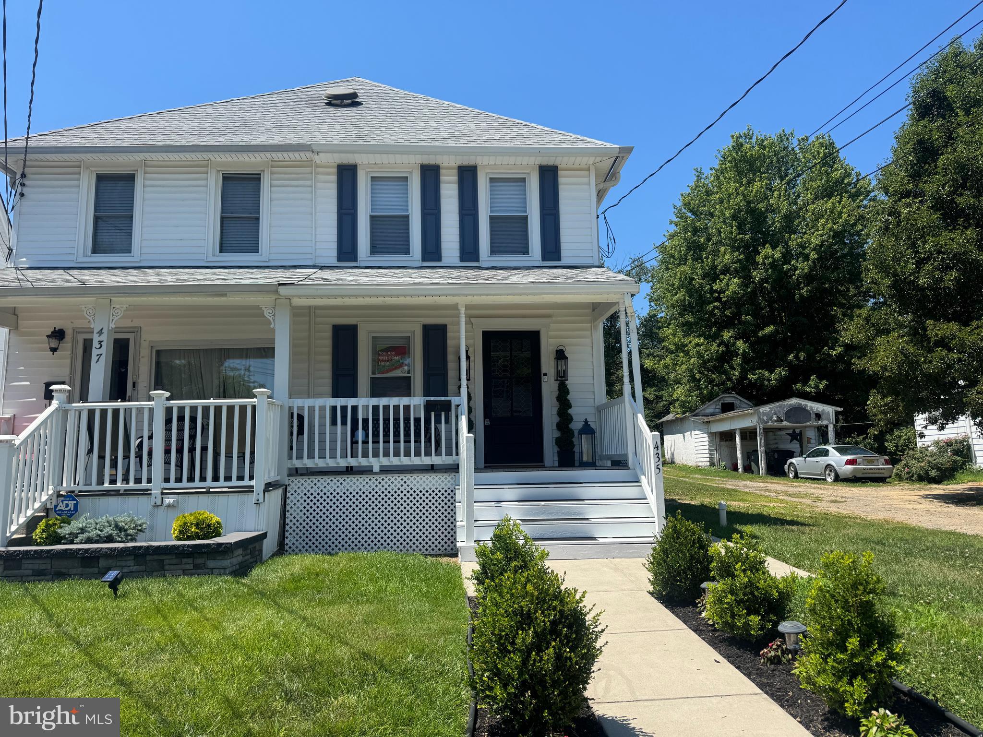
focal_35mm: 24
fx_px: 682
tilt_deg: +8.2
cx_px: 492
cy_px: 368
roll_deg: +1.0
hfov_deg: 71.6
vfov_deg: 56.8
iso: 80
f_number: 1.78
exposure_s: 1/3413
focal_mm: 6.76
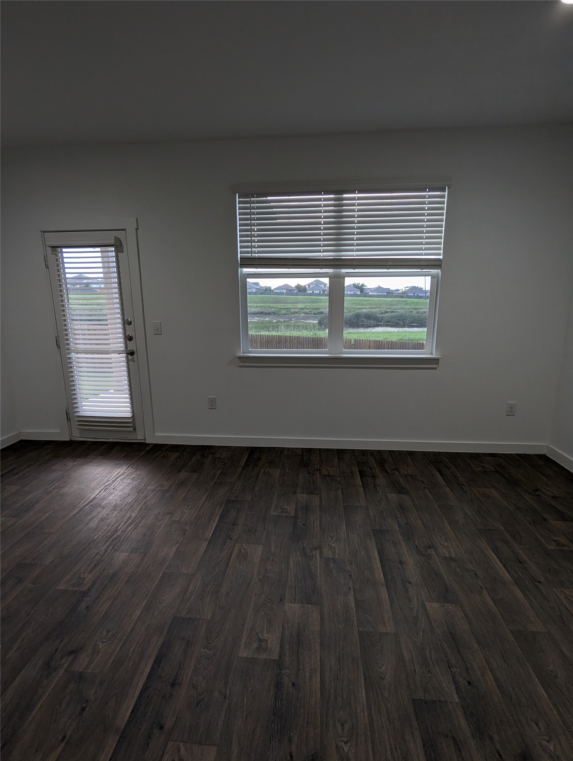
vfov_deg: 94.4
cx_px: 286
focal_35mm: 16
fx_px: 352
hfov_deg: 78.3
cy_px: 380
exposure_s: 1/60
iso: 175
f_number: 2.2
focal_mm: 2.35
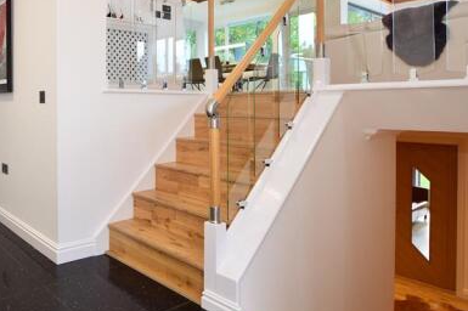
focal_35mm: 29
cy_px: 106
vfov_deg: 43.7
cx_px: 100
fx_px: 382
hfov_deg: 58.6
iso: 200
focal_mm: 11.5
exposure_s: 1/20
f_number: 5
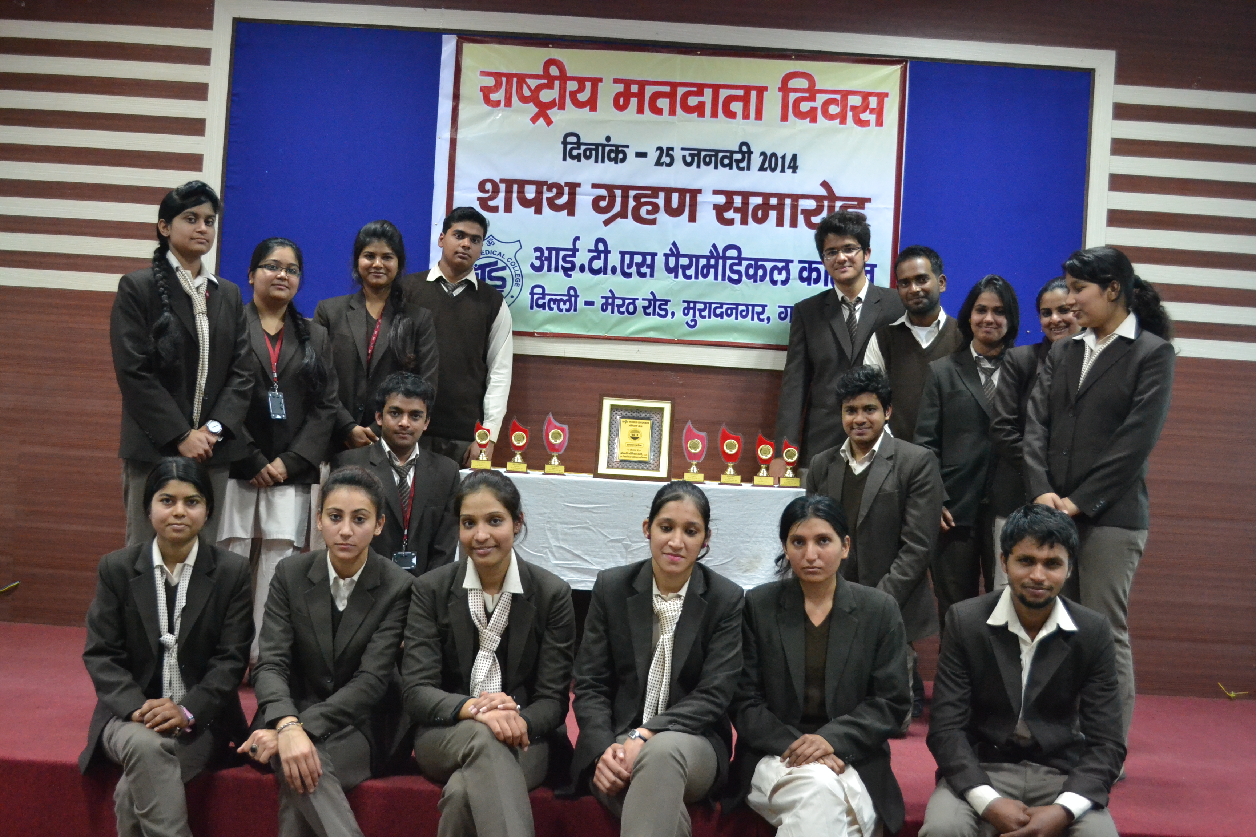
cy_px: 418
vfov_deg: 34.2
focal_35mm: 39
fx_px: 1361
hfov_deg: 49.6
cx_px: 628
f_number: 4.2
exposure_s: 1/40
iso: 3200
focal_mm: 26
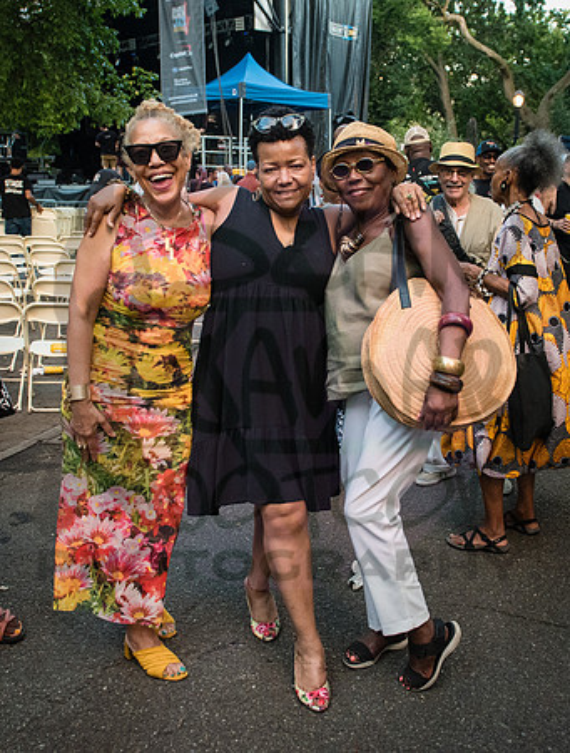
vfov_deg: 48.3
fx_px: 837
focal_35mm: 38
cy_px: 333
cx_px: 315
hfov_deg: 37.5
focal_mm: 24
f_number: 3.5
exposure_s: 1/320
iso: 4000
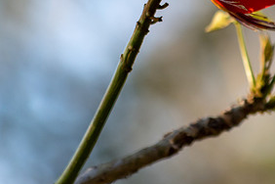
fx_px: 7073
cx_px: 197
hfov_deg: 2.2
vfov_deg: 1.5
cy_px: 0
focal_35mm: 926
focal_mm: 300
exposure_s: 1/500
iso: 400
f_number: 5.6
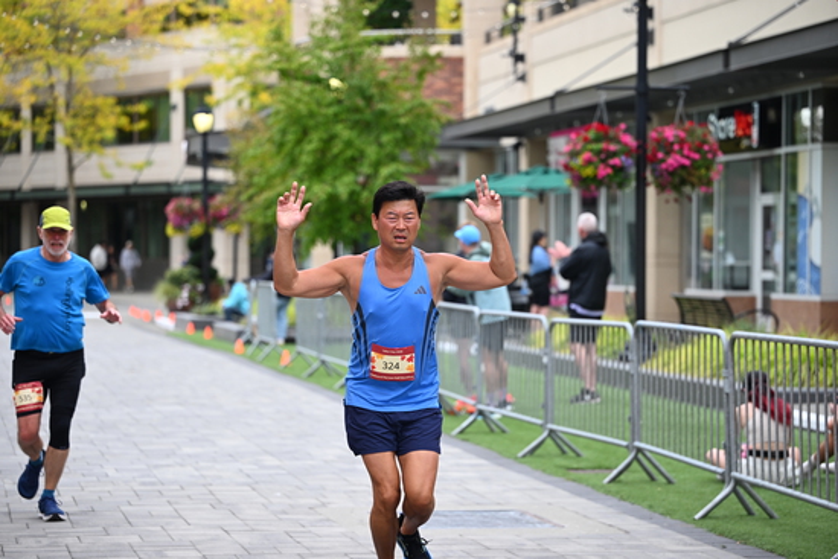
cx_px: 419
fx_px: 2328
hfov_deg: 20.4
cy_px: 280
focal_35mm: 100
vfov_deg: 13.7
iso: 640
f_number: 2.8
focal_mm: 100
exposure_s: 1/1600
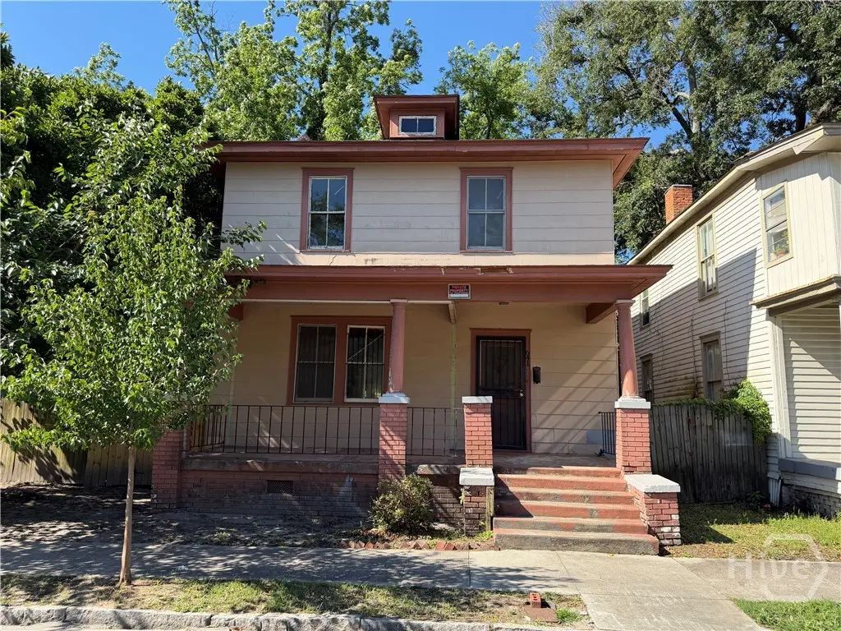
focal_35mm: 24
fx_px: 583
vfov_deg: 56.8
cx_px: 420
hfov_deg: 71.6
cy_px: 316
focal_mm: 6.76
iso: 100
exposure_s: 1/1949
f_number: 1.78
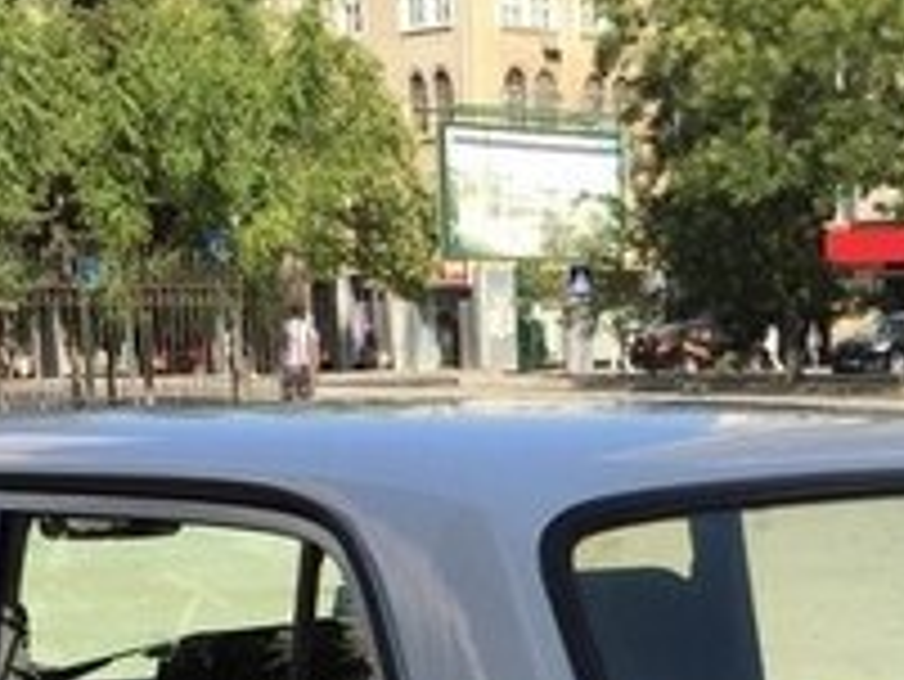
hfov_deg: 20.4
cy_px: 1070
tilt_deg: -16.4
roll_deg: +0.2
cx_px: 720
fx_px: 2482
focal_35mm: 95
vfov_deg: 14.4
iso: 32
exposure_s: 1/1163
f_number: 2.2
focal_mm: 4.15
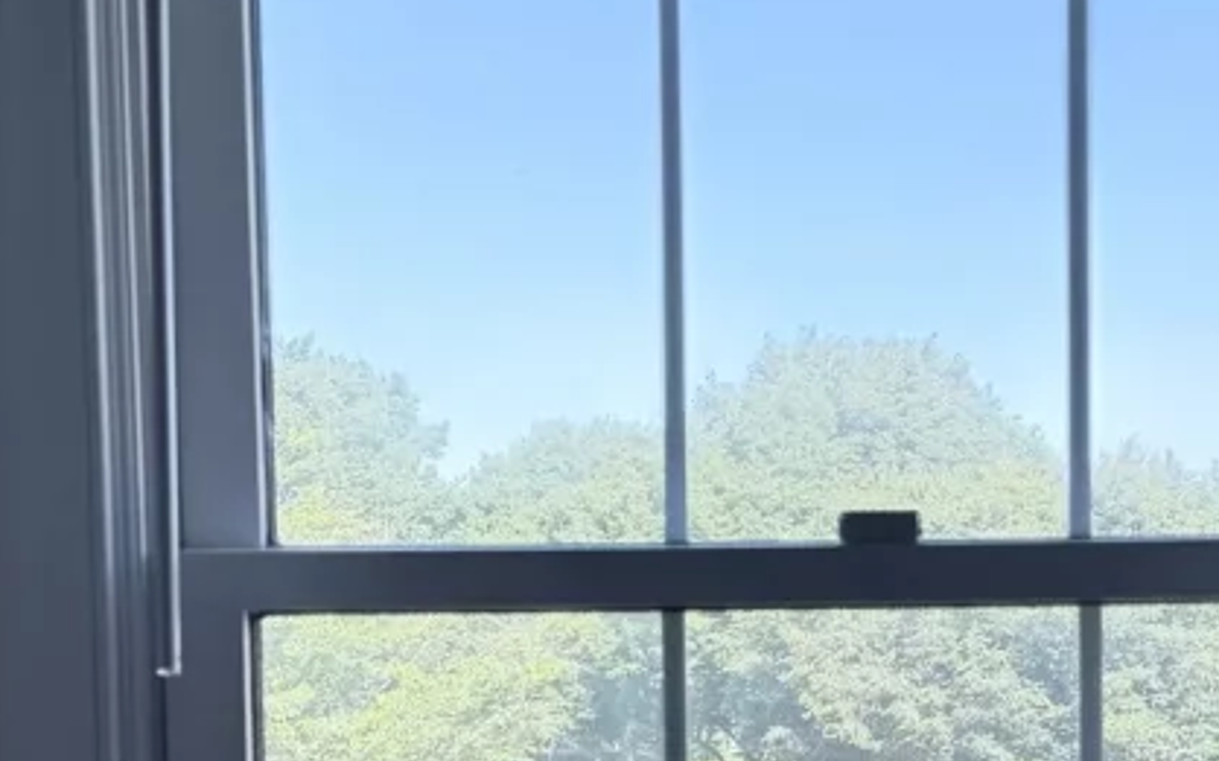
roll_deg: +1.4
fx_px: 2425
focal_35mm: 73
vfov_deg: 17.5
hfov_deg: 28.0
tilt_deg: -3.4
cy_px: 749
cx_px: 854
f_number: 1.78
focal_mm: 6.76
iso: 80
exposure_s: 1/294
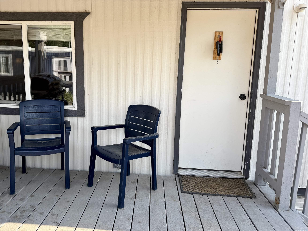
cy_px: 105
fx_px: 249
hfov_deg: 63.2
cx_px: 135
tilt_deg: -10.0
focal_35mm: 28
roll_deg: -0.9
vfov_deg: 49.7
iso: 80
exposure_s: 1/1106
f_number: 1.78
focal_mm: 6.76
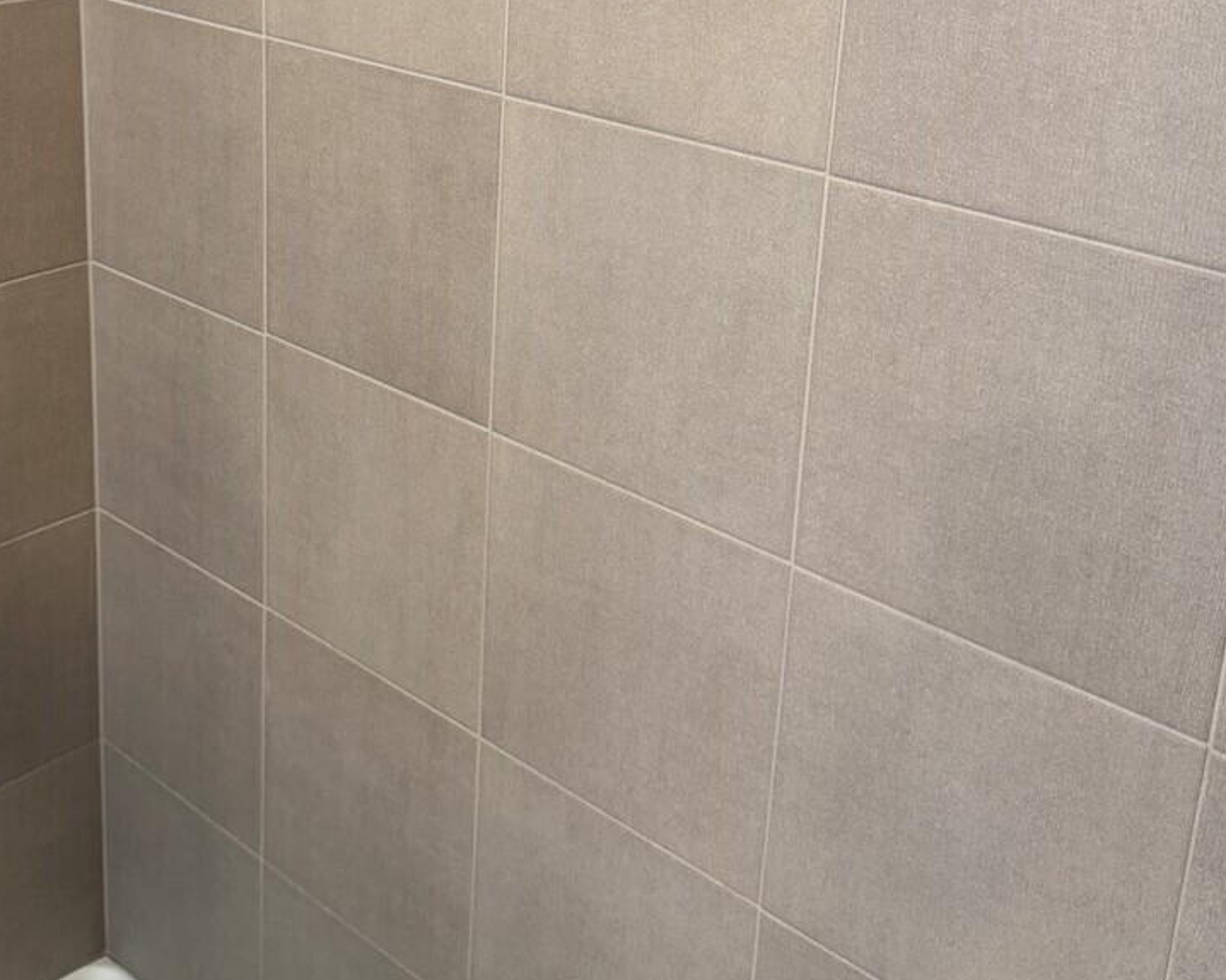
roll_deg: +0.5
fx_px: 1705
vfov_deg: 31.1
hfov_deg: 39.0
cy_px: 172
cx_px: 381
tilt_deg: -17.5
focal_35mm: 47
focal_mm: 6.76
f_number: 1.78
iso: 200
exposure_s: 1/60
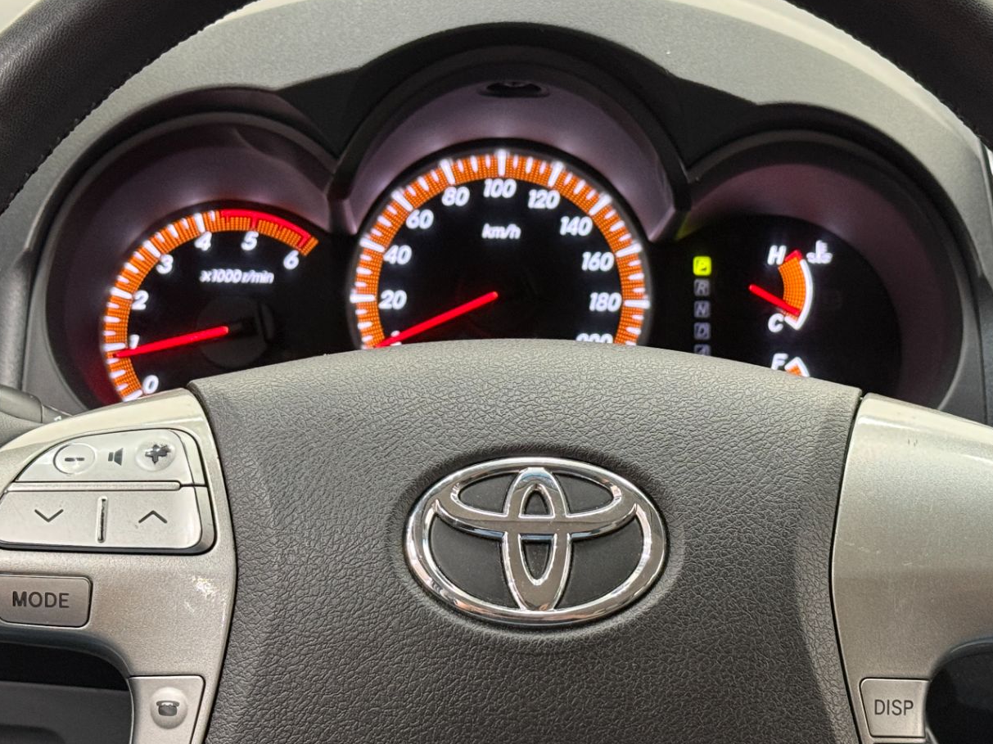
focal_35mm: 76
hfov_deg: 25.7
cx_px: 521
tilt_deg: -17.2
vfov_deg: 19.4
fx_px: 2180
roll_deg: -2.4
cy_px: 382
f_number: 1.78
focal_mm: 6.76
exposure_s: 1/40
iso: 250
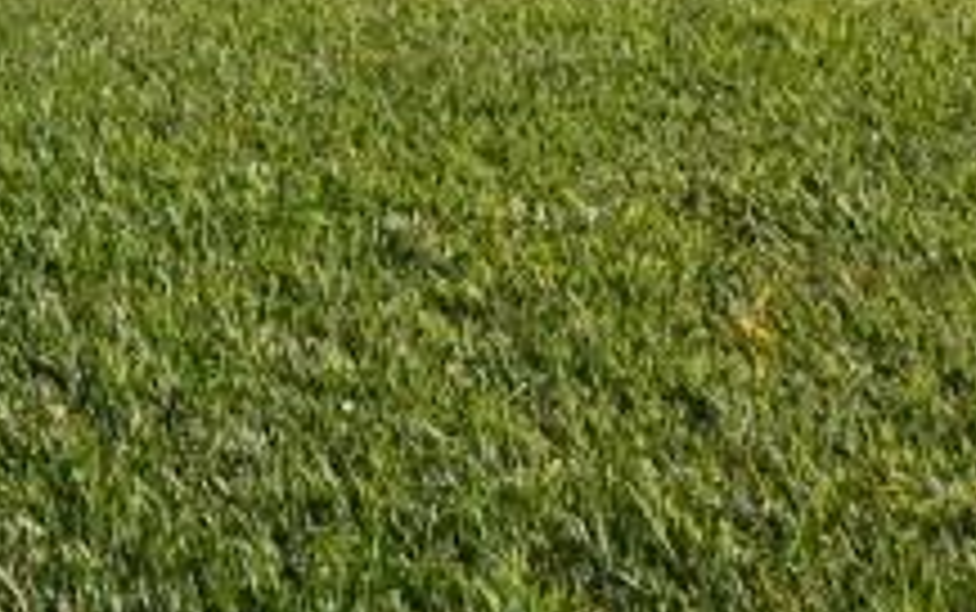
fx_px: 2156
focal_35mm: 81
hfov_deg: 20.0
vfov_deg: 13.8
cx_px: -684
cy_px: -598
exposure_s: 1/200
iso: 100
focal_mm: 12
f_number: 9
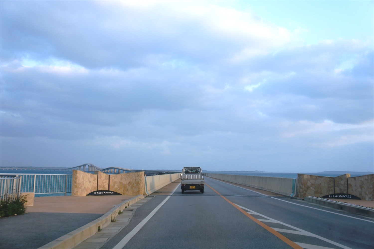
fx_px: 405
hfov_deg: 49.6
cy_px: 124
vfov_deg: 34.1
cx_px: 187
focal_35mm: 39
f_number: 4.5
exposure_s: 1/250
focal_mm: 26
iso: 200
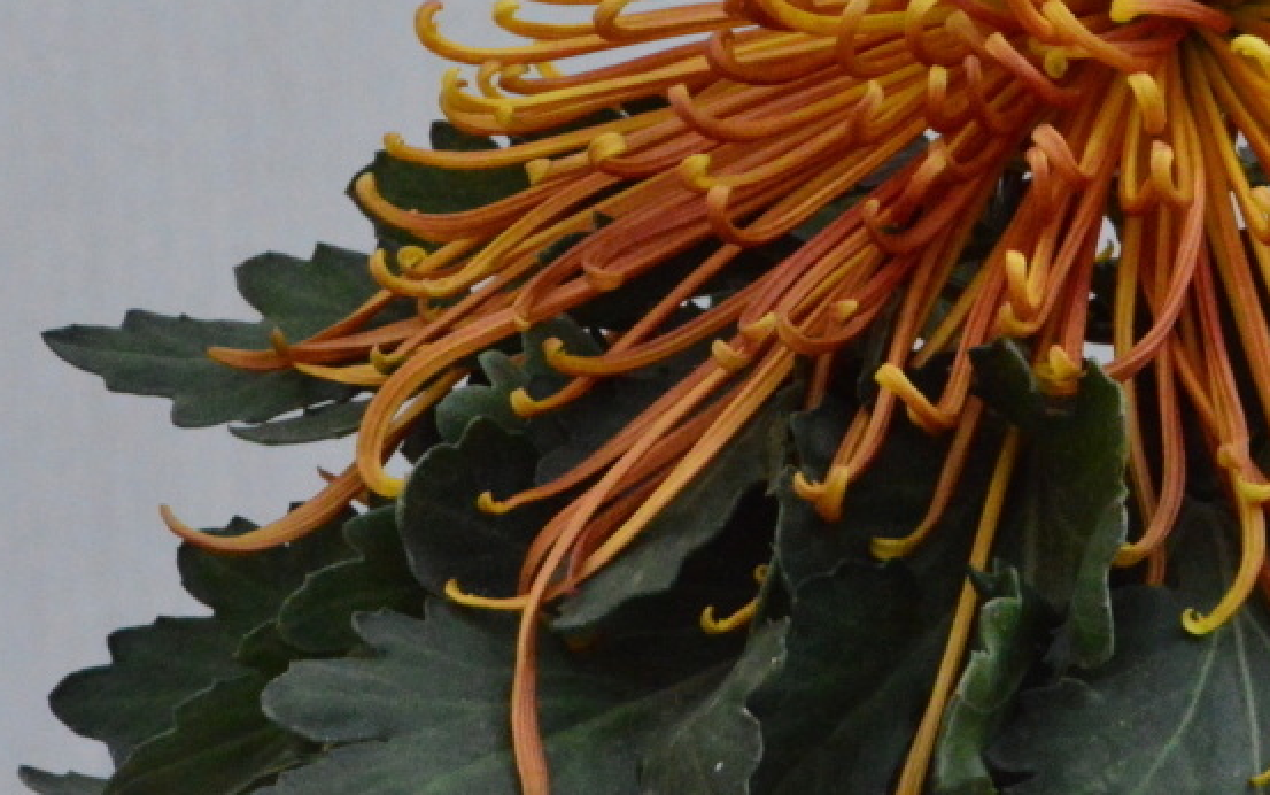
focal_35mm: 764
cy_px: 222
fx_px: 26451
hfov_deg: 2.7
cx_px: 1001
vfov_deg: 1.7
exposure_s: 1/160
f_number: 32
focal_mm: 270
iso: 6400
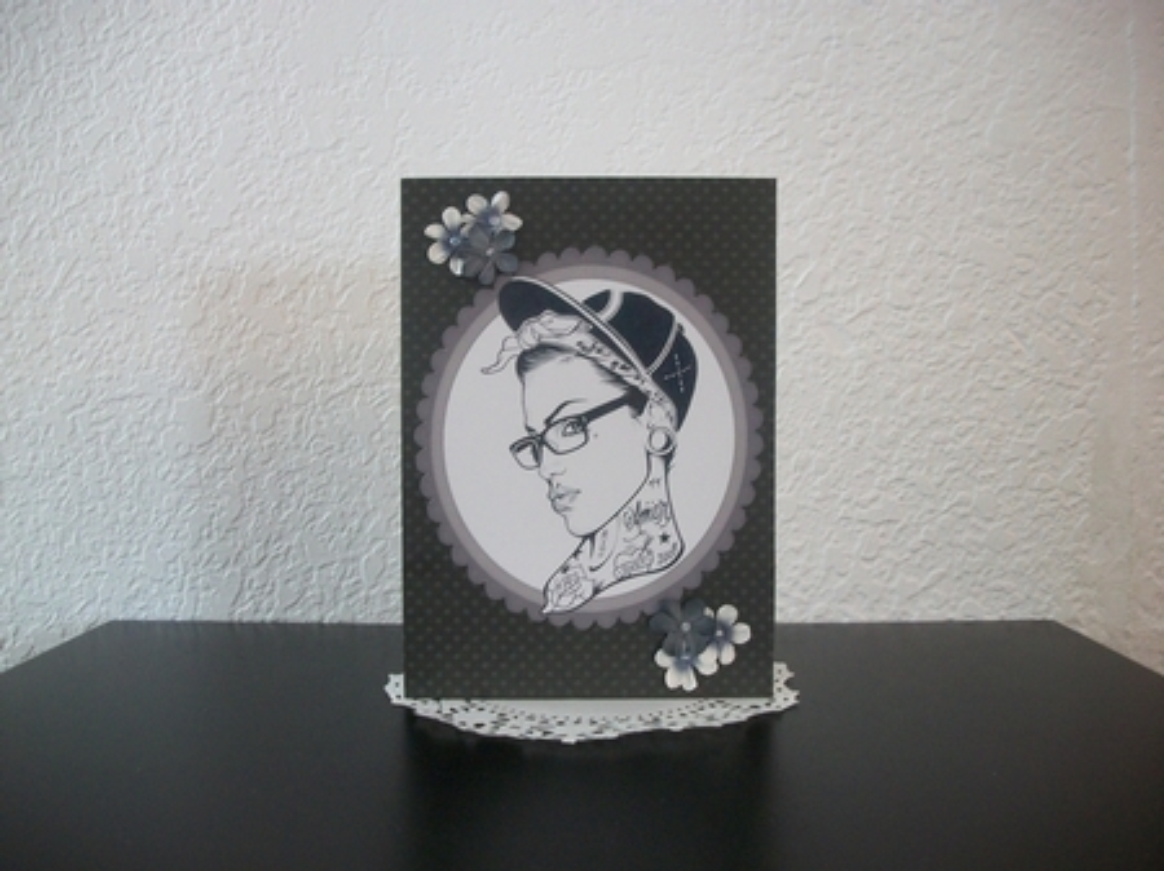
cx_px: 582
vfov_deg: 44.1
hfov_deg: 56.8
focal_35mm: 32
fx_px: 1075
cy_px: 436
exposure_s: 1/8
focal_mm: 5.7
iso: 177
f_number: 2.9
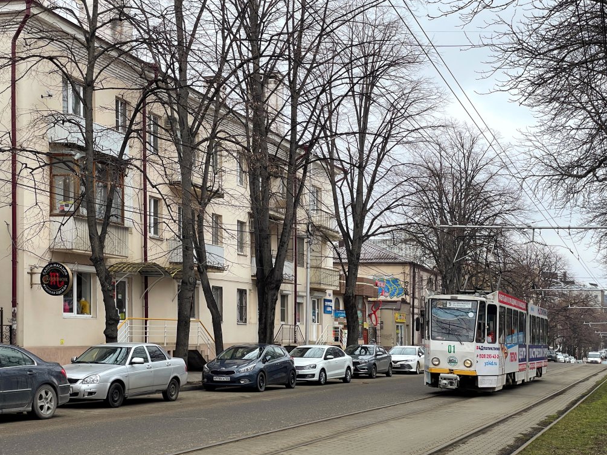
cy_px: 229
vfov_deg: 27.5
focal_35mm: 53
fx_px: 929
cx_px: 300
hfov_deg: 36.2
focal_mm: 6
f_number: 2
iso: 25
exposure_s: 1/410
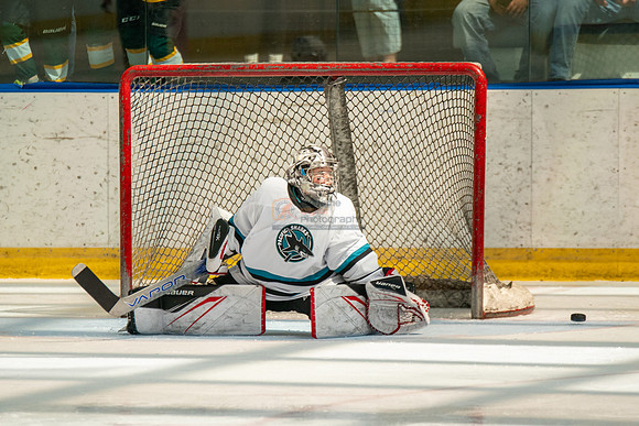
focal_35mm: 466
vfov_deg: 3.0
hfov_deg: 4.4
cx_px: 307
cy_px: 217
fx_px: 8278
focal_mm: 300
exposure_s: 1/6400
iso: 1600
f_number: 3.2
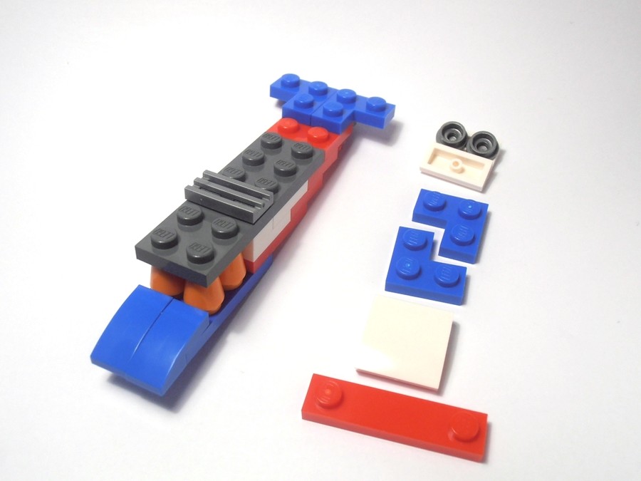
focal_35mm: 37
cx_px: 320
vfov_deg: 38.7
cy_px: 240
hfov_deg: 50.1
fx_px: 685
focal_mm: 6.61
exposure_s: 1/80
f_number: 3.9
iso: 80
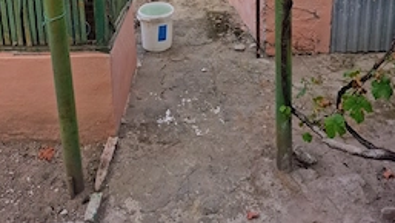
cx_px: 186
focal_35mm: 39
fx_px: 409
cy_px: -52
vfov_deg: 26.7
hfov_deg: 51.5
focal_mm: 6.4
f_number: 1.8
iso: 50
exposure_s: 1/120
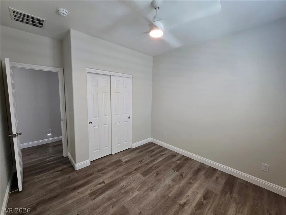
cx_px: 143
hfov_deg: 106.2
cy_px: 108
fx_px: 107
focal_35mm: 13
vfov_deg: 89.9
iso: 200
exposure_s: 1/60
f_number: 2.2
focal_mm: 2.2
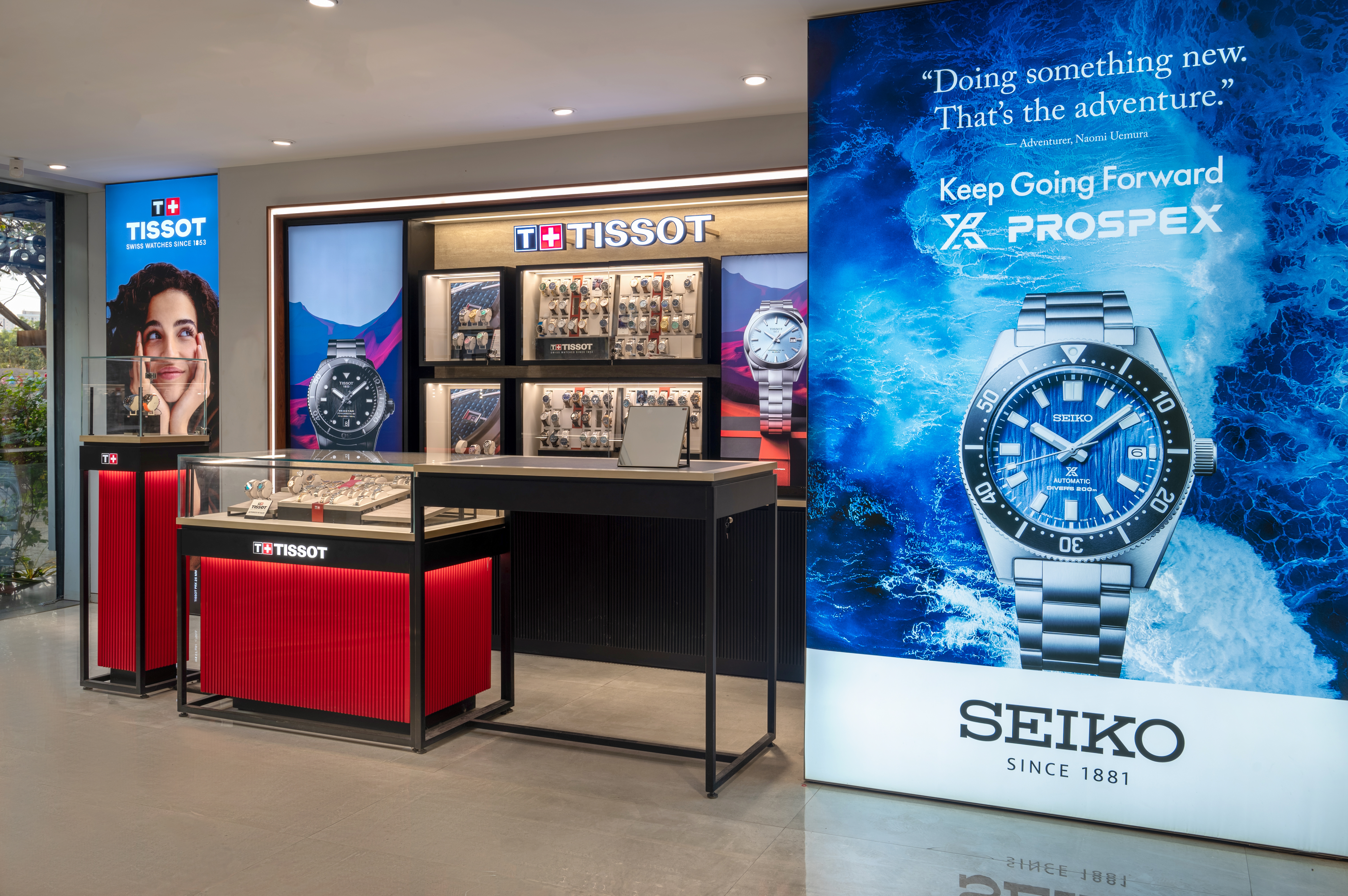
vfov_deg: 42.9
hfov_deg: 61.1
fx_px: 1141
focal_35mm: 30
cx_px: 674
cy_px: 448
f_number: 10
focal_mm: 30.5
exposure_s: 1/30
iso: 100
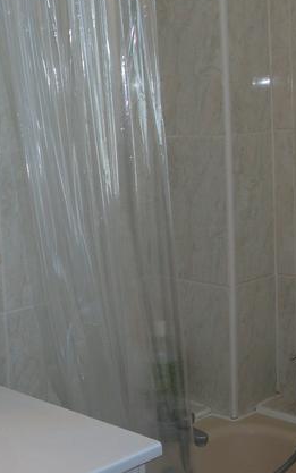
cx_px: 29
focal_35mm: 63
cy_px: 214
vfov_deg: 32.4
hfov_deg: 20.2
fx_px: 812
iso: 80
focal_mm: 5.7
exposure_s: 1/102
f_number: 2.9
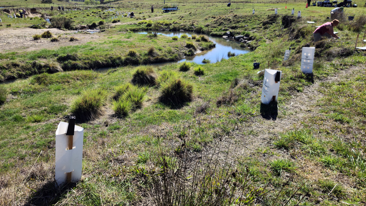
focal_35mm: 26
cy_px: 82
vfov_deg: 44.2
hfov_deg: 71.9
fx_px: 252
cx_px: 180
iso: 25
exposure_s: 1/2265
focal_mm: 5.4
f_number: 1.8
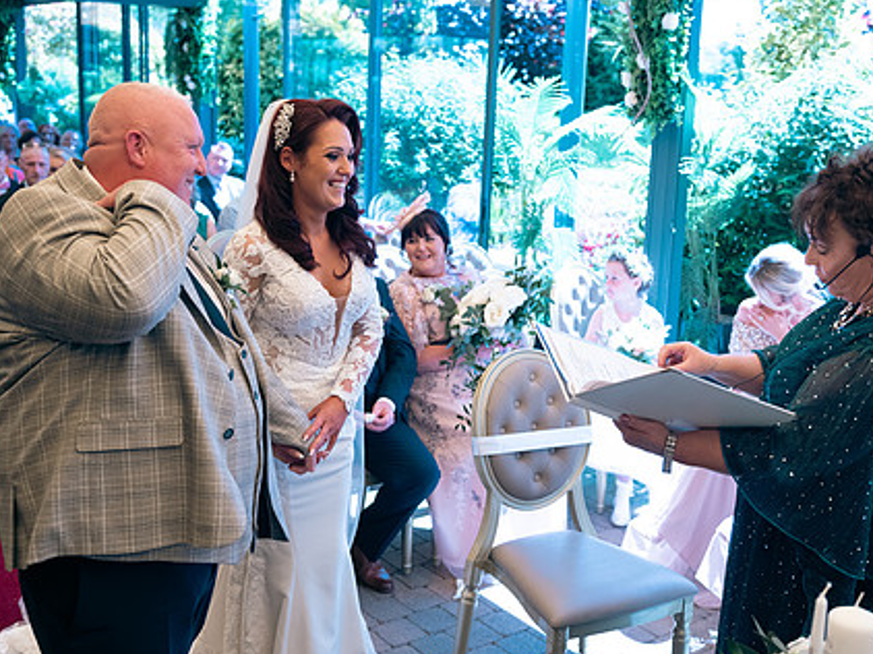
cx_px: 459
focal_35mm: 41
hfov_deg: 45.8
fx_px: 1033
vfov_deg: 35.1
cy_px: 303
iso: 250
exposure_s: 1/250
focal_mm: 31
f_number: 3.5
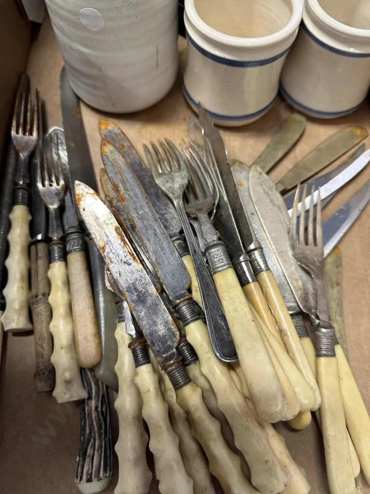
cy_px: 247
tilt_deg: -71.3
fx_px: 342
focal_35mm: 24
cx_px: 185
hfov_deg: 56.8
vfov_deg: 71.6
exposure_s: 1/50
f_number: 1.78
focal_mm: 6.86
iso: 125
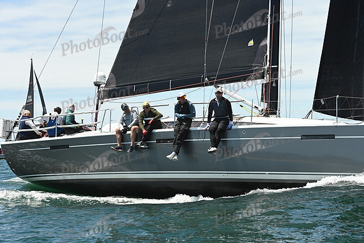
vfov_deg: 14.4
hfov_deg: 21.5
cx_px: 182
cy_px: 122
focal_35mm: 95
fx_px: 961
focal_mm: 95
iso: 320
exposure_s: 1/1000
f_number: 7.1
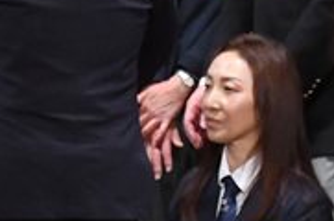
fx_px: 8020
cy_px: 94
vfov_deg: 1.6
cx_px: 147
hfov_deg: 2.4
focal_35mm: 866
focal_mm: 135
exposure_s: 1/400
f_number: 5.6
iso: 6400
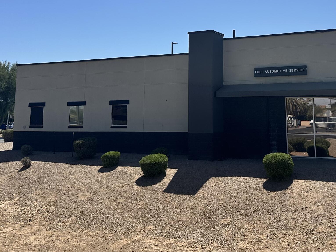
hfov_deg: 40.0
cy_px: 50
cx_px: 220
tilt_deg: +11.8
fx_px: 456
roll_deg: +2.1
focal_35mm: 47
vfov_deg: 30.1
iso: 80
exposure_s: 1/8197
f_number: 1.78
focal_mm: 6.86
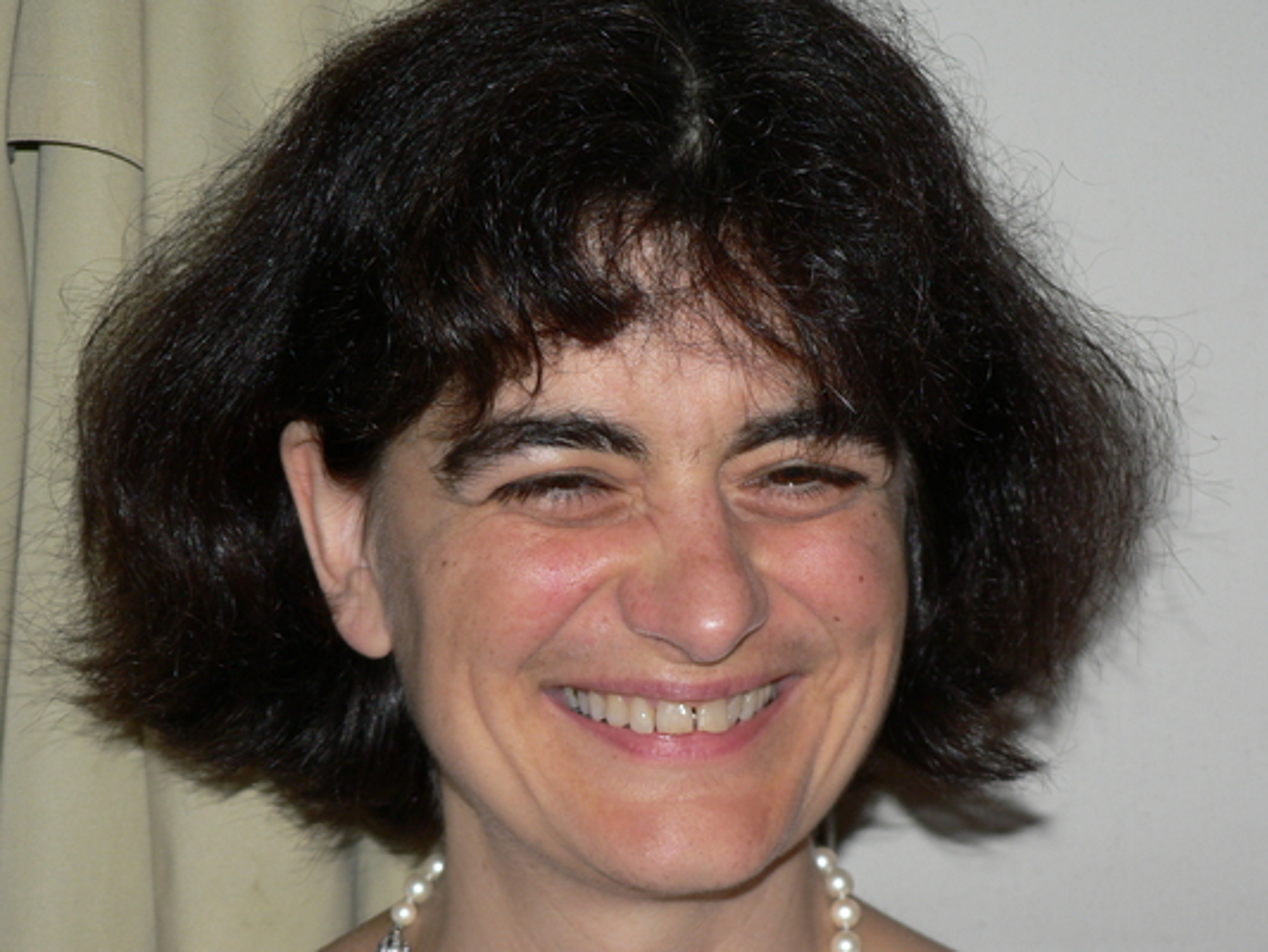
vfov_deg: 14.5
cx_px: 634
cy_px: 476
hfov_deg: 19.3
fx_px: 3737
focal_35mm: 102
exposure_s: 1/60
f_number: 3.2
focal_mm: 16.9
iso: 100
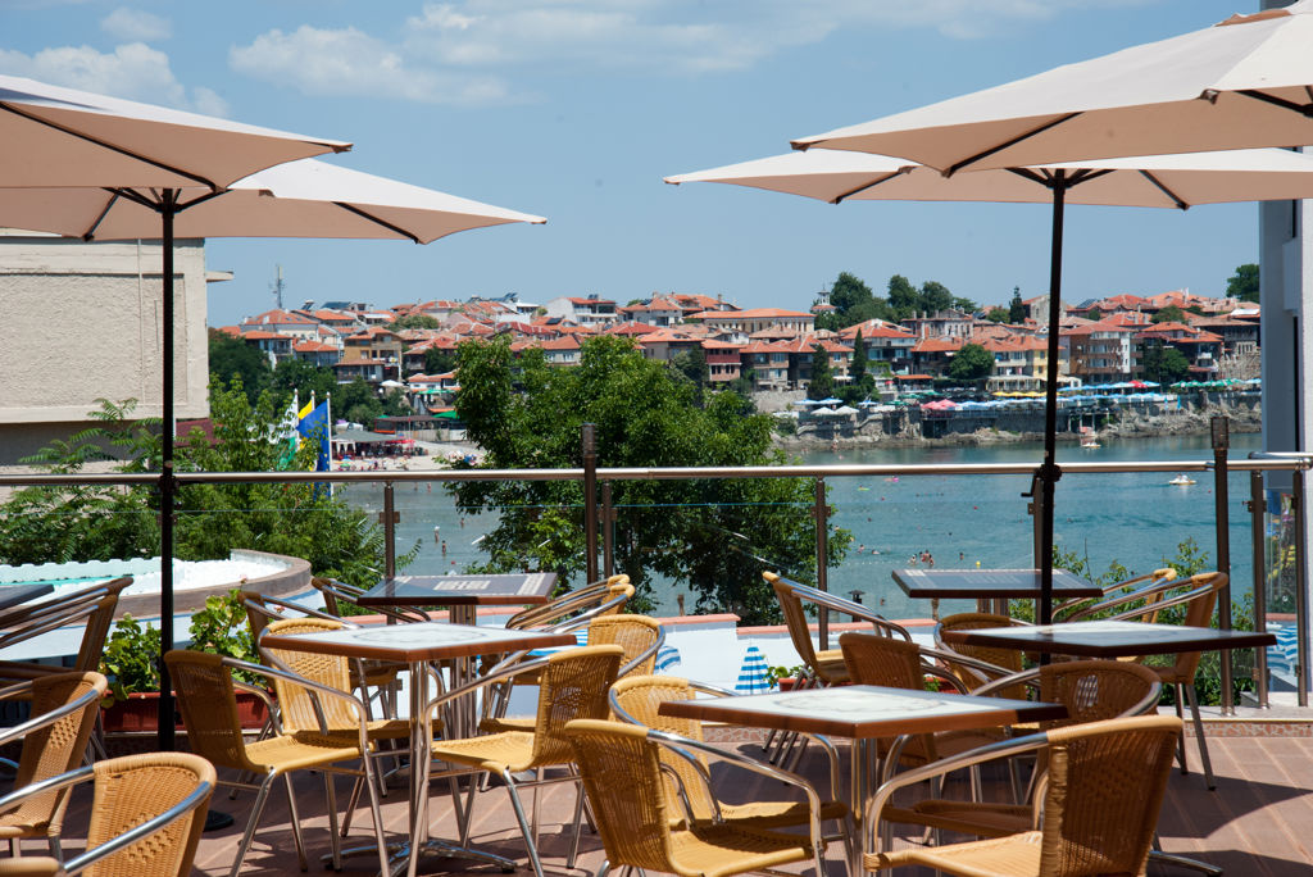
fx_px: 3102
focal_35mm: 85
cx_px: 656
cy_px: 438
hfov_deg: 23.9
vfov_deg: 16.1
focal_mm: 85
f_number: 16
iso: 1000
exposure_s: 1/1000
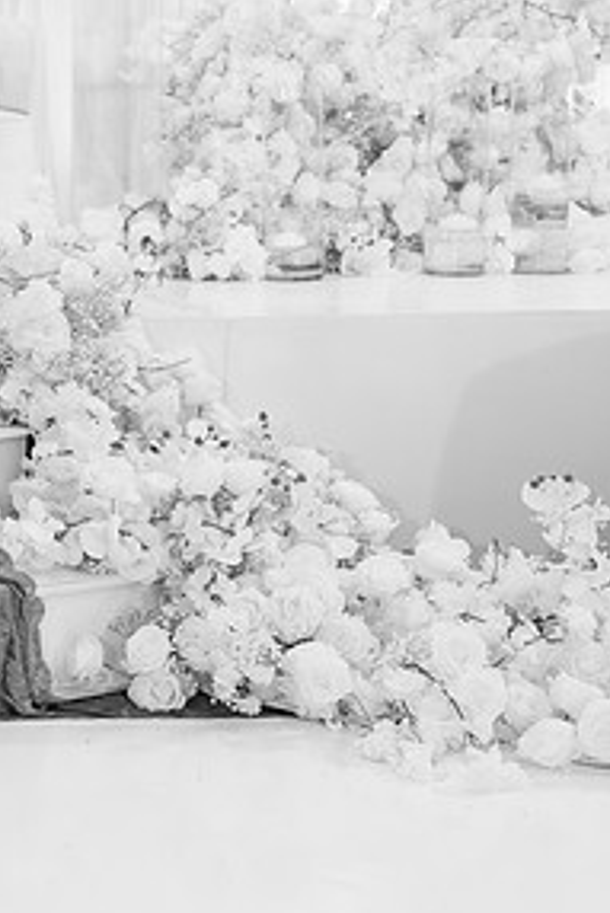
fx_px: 2005
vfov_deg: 25.6
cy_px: 327
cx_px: -313
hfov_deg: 15.8
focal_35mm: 79
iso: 500
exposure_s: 1/160
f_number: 2.8
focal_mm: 39
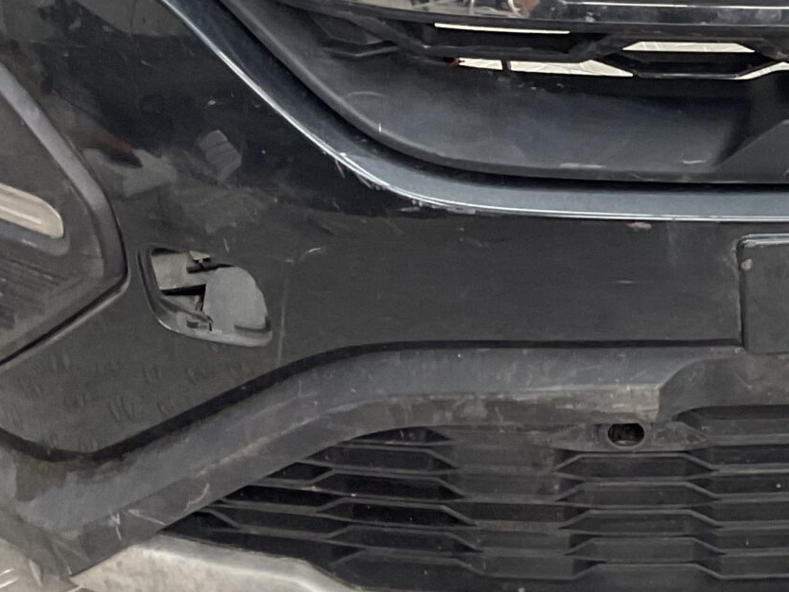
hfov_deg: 19.8
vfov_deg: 16.4
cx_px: 1086
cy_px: 51
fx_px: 2029
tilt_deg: -32.8
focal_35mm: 89
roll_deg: -4.6
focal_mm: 3
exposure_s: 1/100
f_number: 1.8
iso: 40
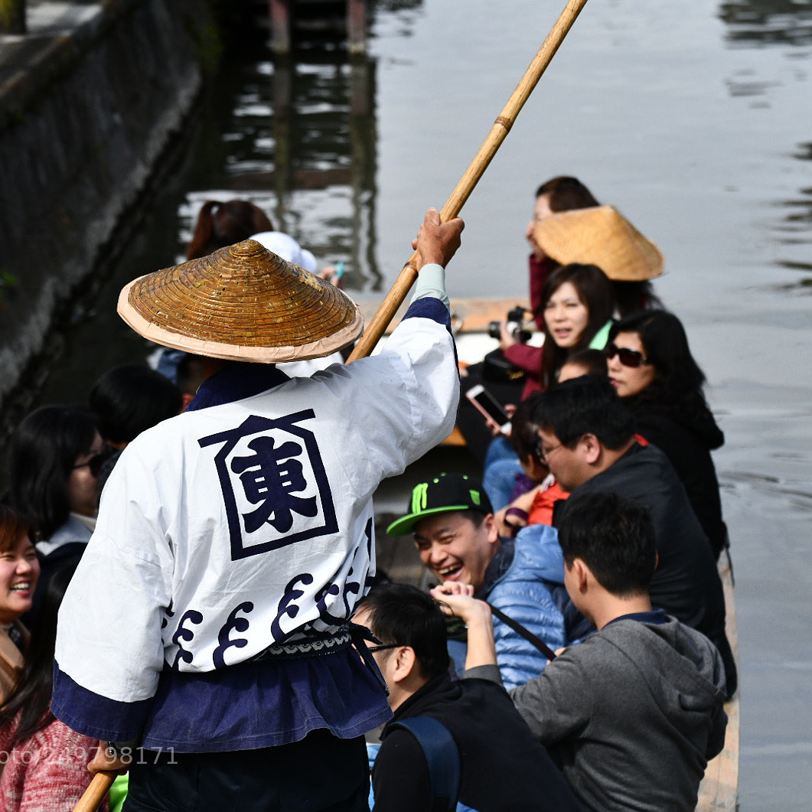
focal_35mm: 141
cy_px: 408
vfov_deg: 12.4
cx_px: 390
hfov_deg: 12.4
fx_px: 3742
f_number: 5.6
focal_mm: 110
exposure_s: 1/8000
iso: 1250
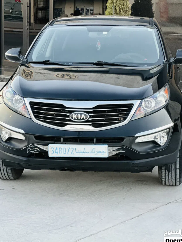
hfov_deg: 15.6
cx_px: 89
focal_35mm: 95
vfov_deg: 20.6
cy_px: 101
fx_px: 666
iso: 160
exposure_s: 1/40
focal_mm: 9
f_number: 2.8
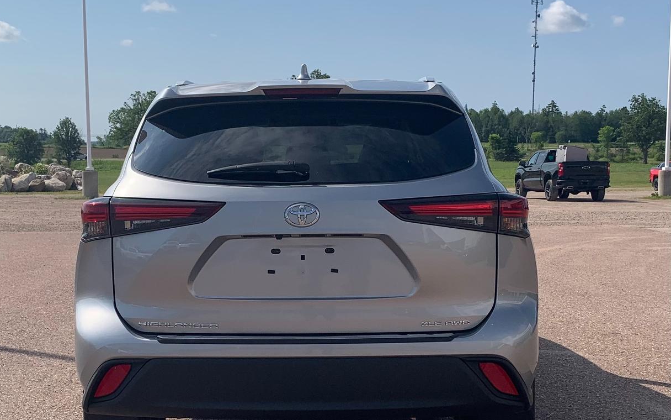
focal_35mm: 29
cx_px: 318
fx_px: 530
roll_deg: -0.5
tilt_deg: -7.0
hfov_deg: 64.6
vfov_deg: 42.8
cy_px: 260
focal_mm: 4.25
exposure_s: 1/4098
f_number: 1.8
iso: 25
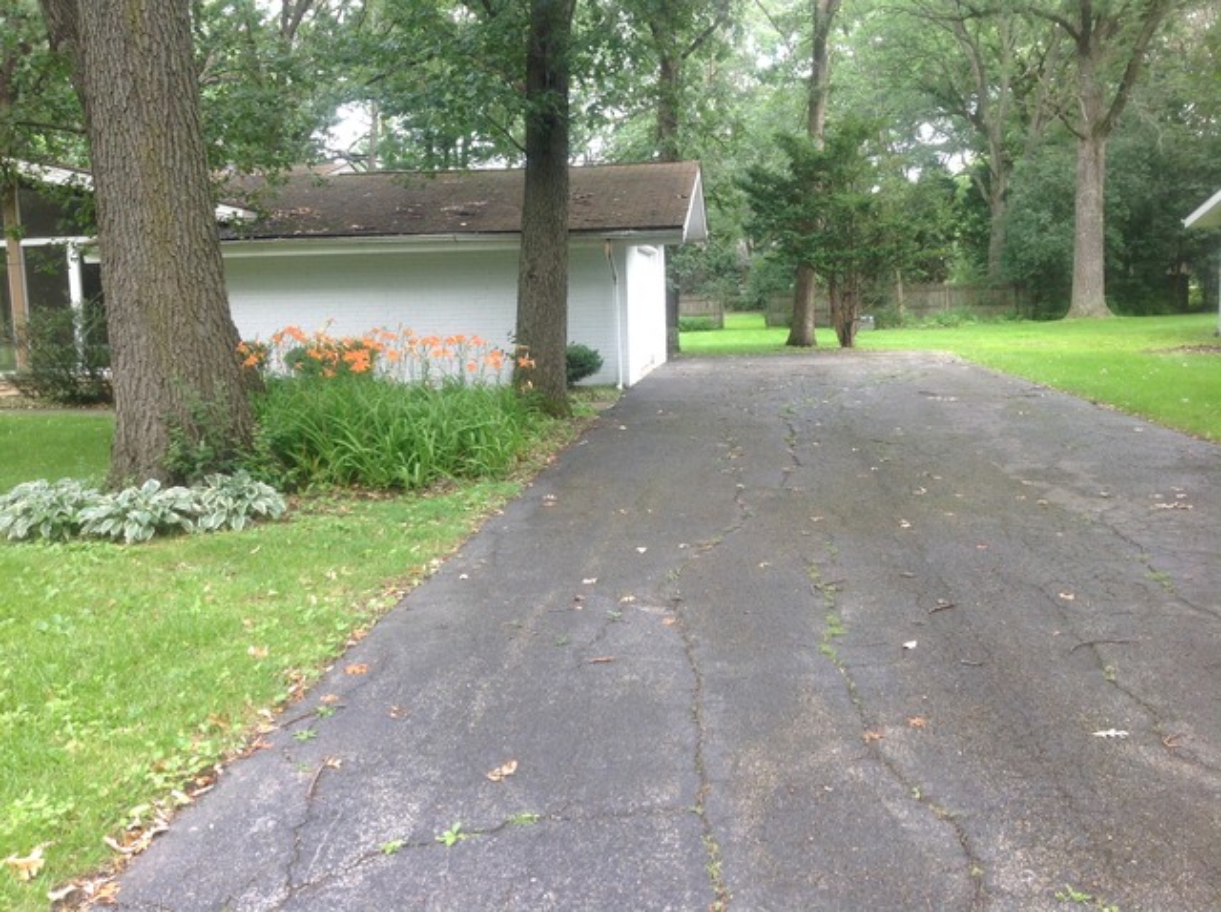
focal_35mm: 35
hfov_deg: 52.7
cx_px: 610
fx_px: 1233
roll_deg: +2.4
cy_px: 456
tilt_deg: -7.1
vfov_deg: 40.6
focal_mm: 4.28
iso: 64
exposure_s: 1/120
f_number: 2.4
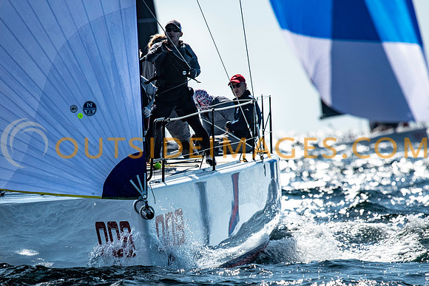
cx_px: 155
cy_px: 186
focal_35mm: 590
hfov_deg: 3.5
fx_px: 7037
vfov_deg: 2.3
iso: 320
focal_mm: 300
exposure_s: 1/5000
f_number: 5
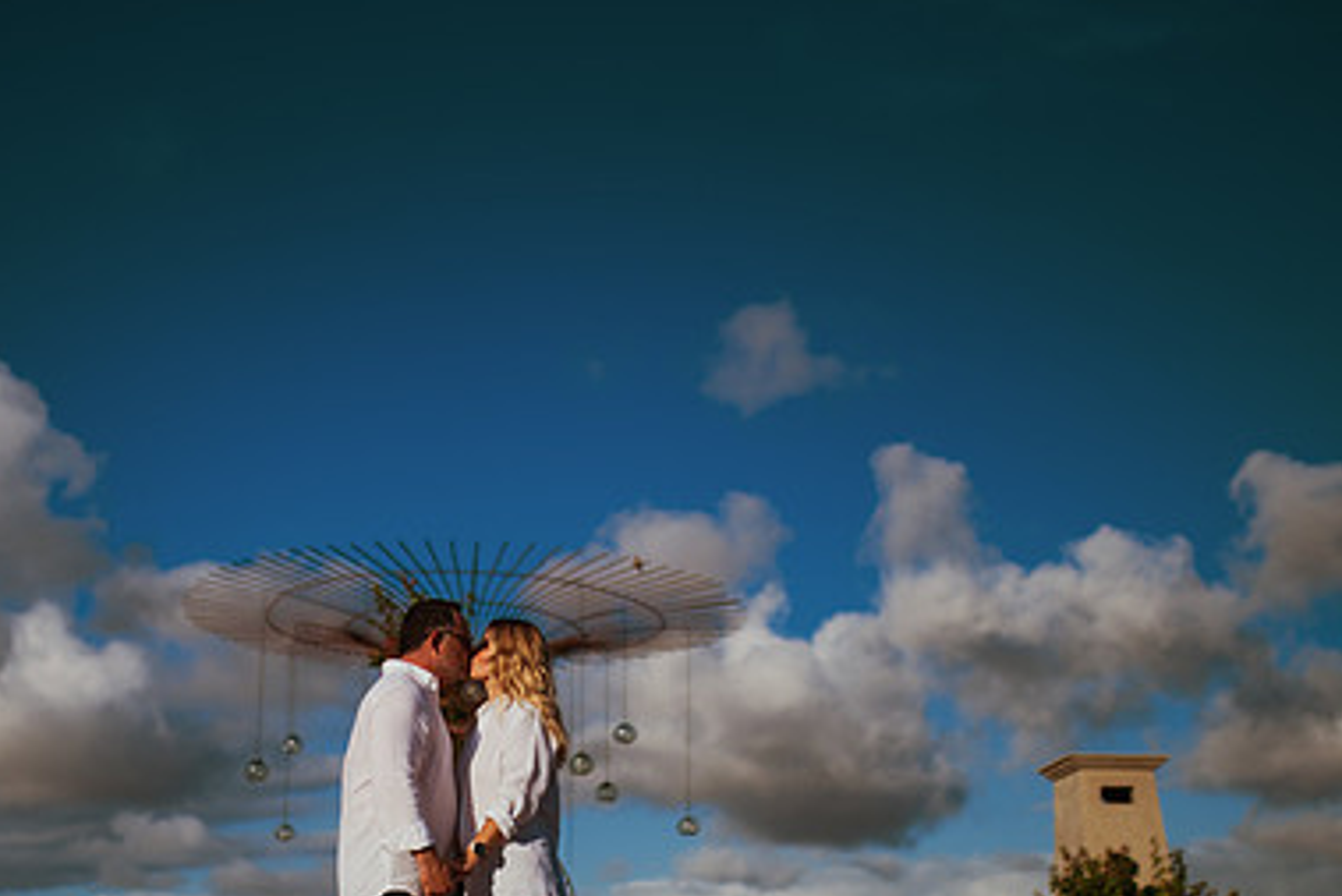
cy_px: 603
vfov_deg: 23.3
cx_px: 452
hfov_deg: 34.2
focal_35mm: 58
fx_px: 2163
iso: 50
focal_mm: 35
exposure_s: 1/8000
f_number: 1.6
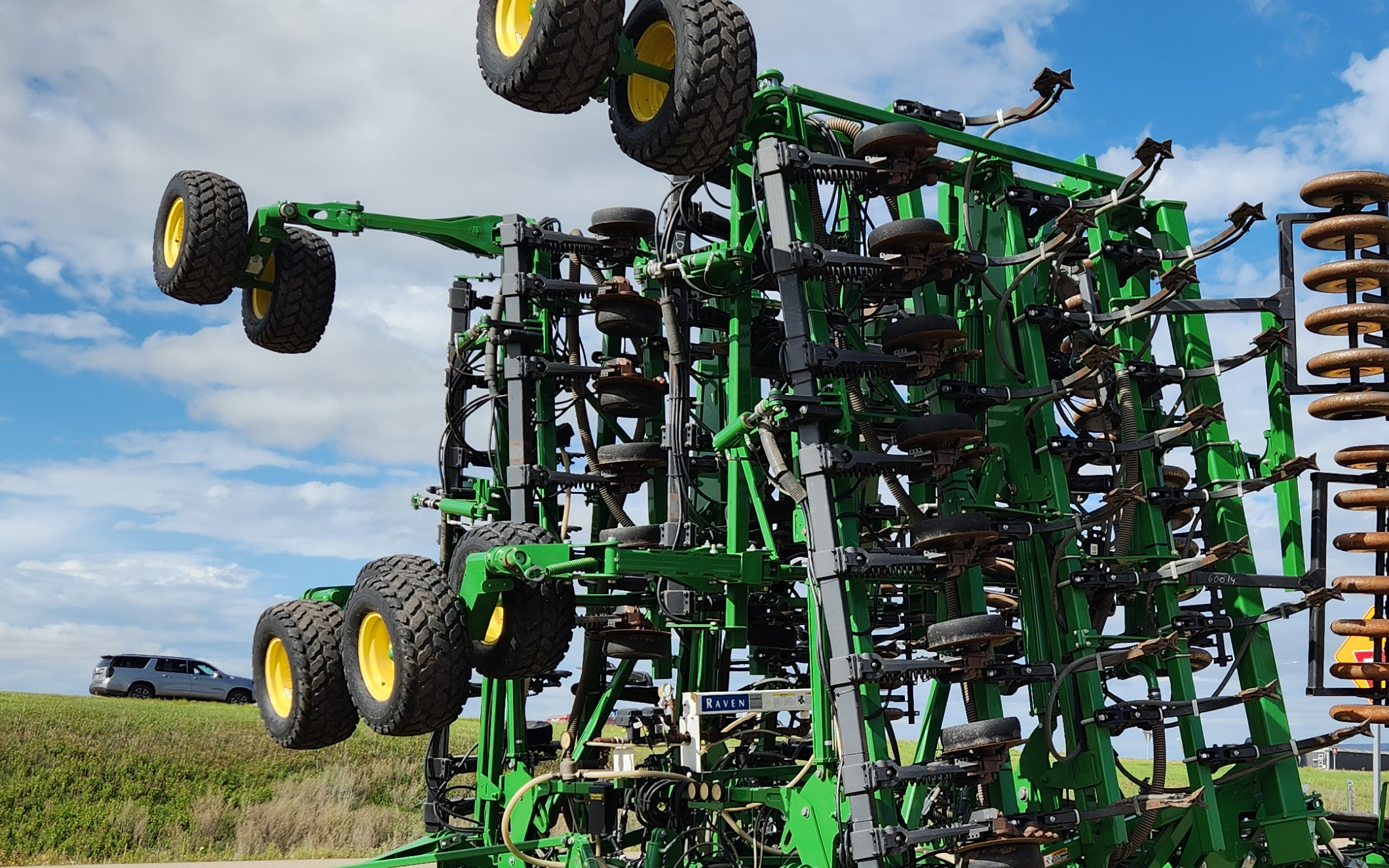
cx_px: 970
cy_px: 590
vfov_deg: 27.8
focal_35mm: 46
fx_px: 1741
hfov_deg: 42.7
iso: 20
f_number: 1.8
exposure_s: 1/1756
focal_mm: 5.4
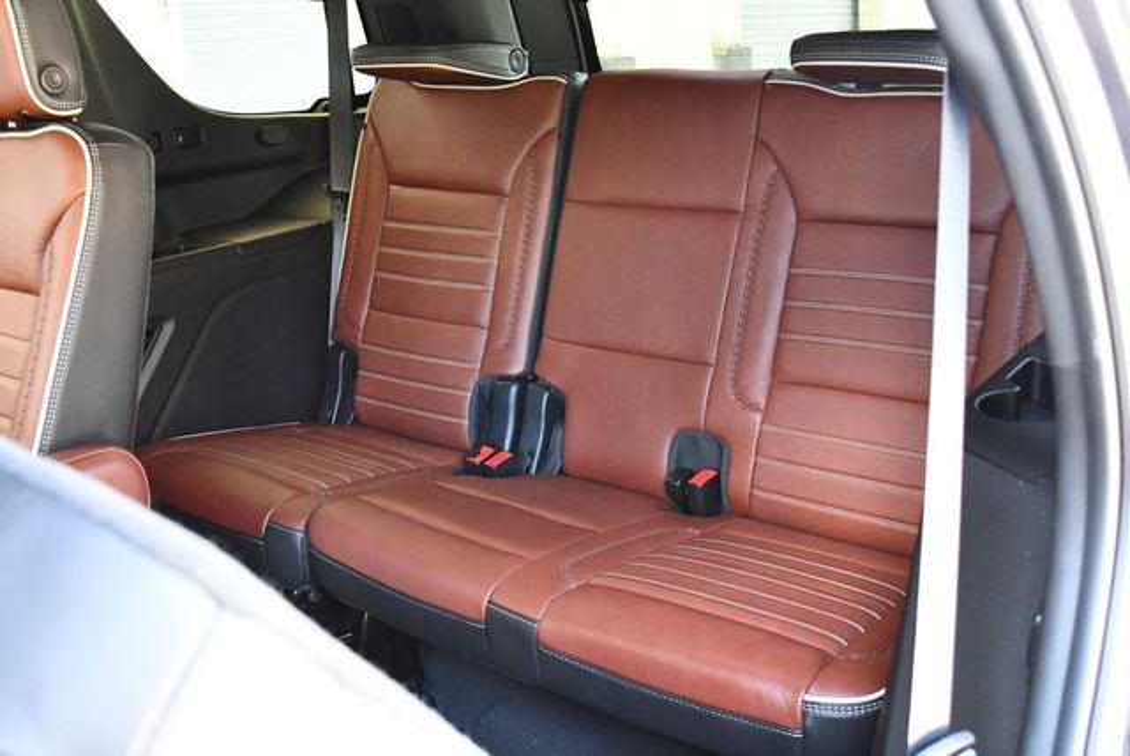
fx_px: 1131
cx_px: 565
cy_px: 378
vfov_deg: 36.9
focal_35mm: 36
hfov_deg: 53.1
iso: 2500
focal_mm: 18
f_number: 3.5
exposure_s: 1/125
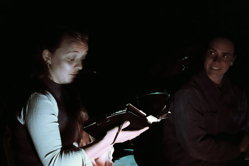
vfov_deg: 11.7
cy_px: 83
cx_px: 124
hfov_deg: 17.5
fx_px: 809
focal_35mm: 117
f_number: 4.5
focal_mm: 42.7
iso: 6400
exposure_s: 1/1000
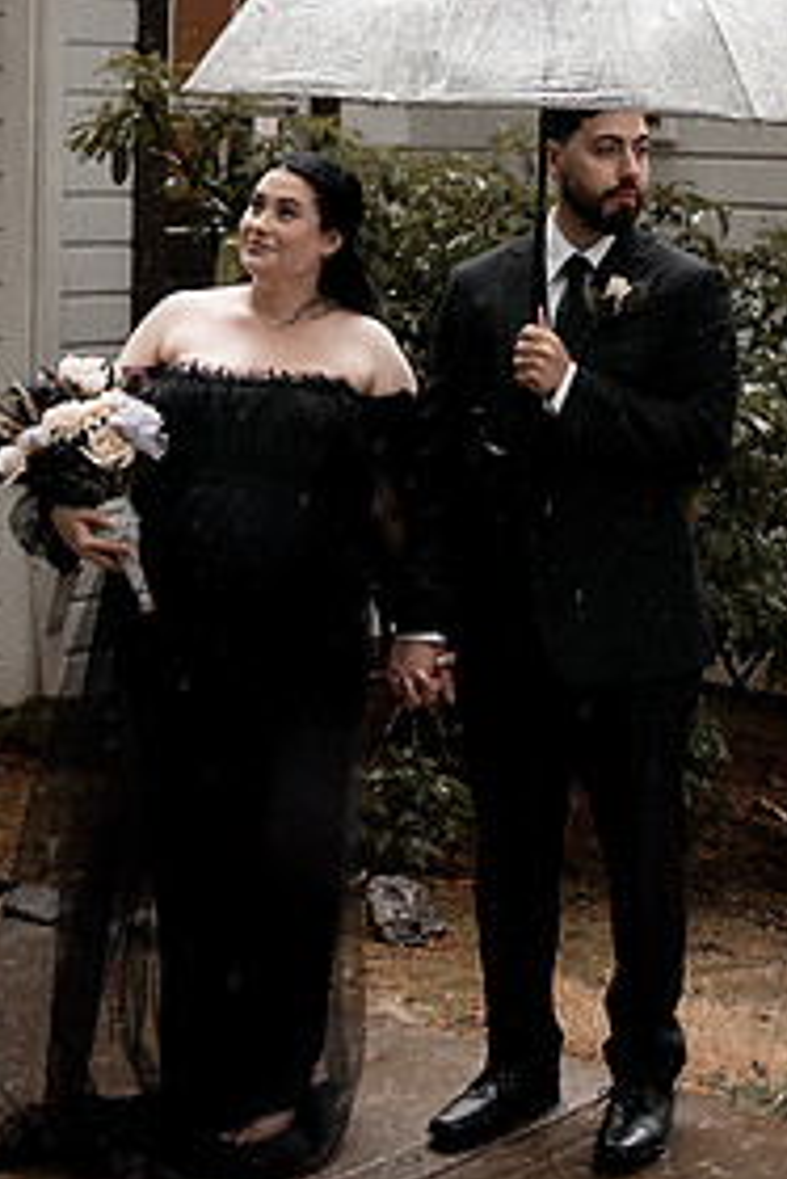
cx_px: 656
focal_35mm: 84
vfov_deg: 23.2
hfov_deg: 16.1
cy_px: 1
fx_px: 2751
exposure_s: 1/500
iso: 640
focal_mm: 24
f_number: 2.8
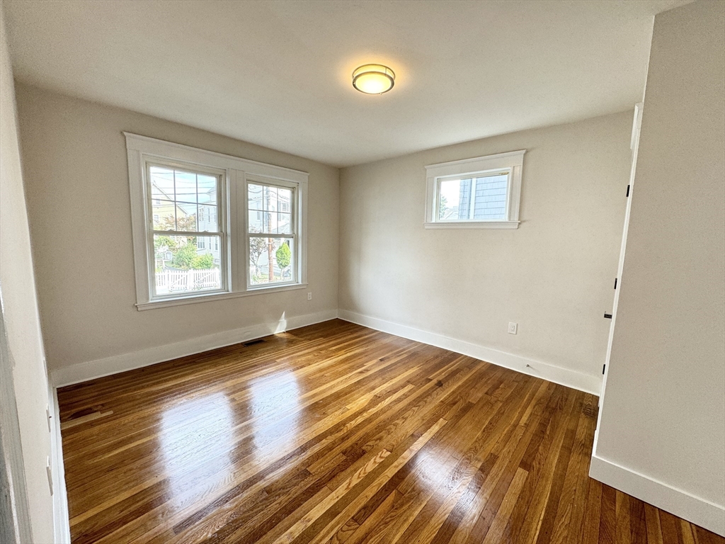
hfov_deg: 102.1
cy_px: 272
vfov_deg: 85.7
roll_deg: -1.5
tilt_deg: -7.3
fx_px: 293
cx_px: 362
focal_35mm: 14
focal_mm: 2.22
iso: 80
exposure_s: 1/120
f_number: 2.2
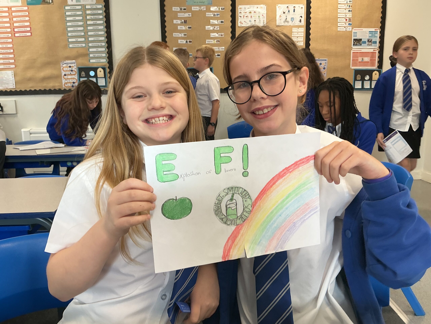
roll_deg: +1.6
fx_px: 361
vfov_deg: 48.2
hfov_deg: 61.7
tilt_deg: -11.9
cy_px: 162
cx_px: 216
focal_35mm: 29
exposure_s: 1/60
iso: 50
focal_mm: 3
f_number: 1.8
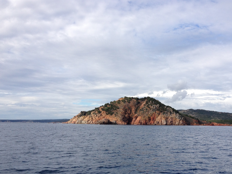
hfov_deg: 42.8
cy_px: 108
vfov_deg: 32.7
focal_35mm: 44
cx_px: 138
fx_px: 295
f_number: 2.4
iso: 64
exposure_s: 1/1783
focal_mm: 4.28
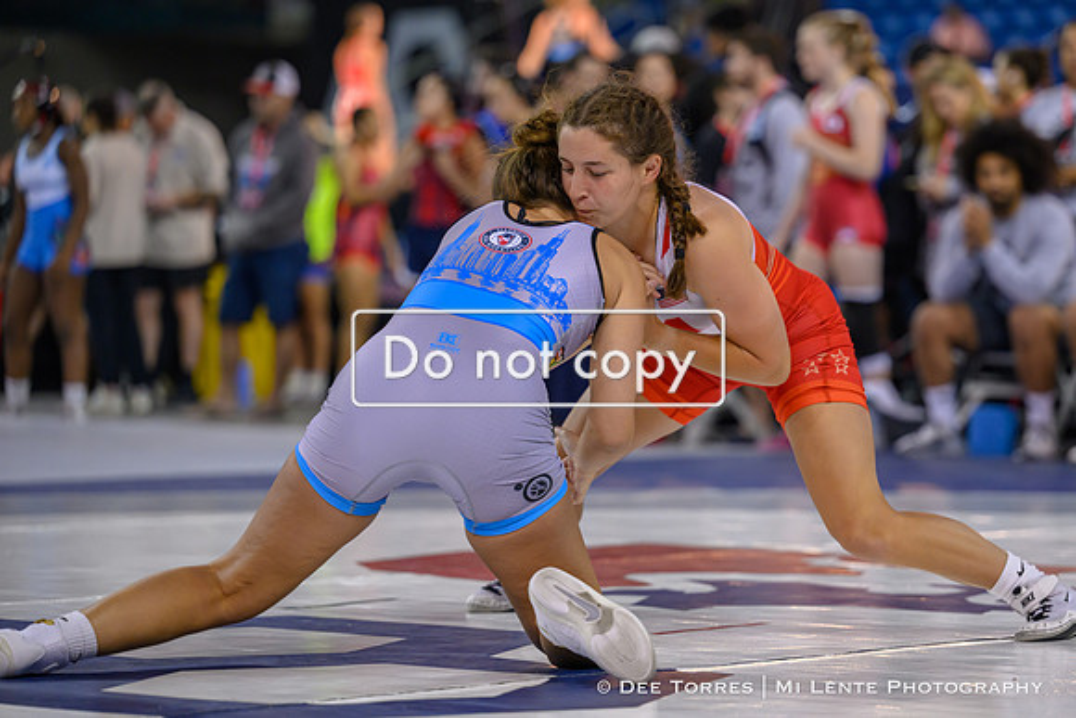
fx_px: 4308
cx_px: 596
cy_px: 320
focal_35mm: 144
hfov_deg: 14.2
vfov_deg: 9.5
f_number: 2.8
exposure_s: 1/800
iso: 1400
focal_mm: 130
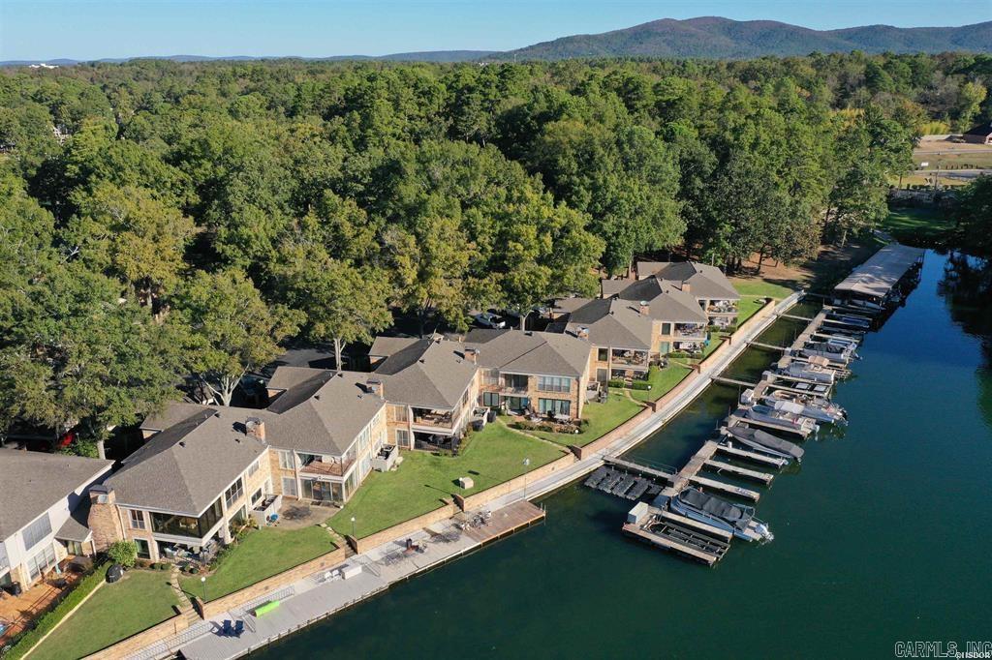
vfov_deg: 46.4
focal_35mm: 28
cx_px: 496
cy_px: 330
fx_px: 771
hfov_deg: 65.5
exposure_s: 1/500
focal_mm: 10.26
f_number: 5.6
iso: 100
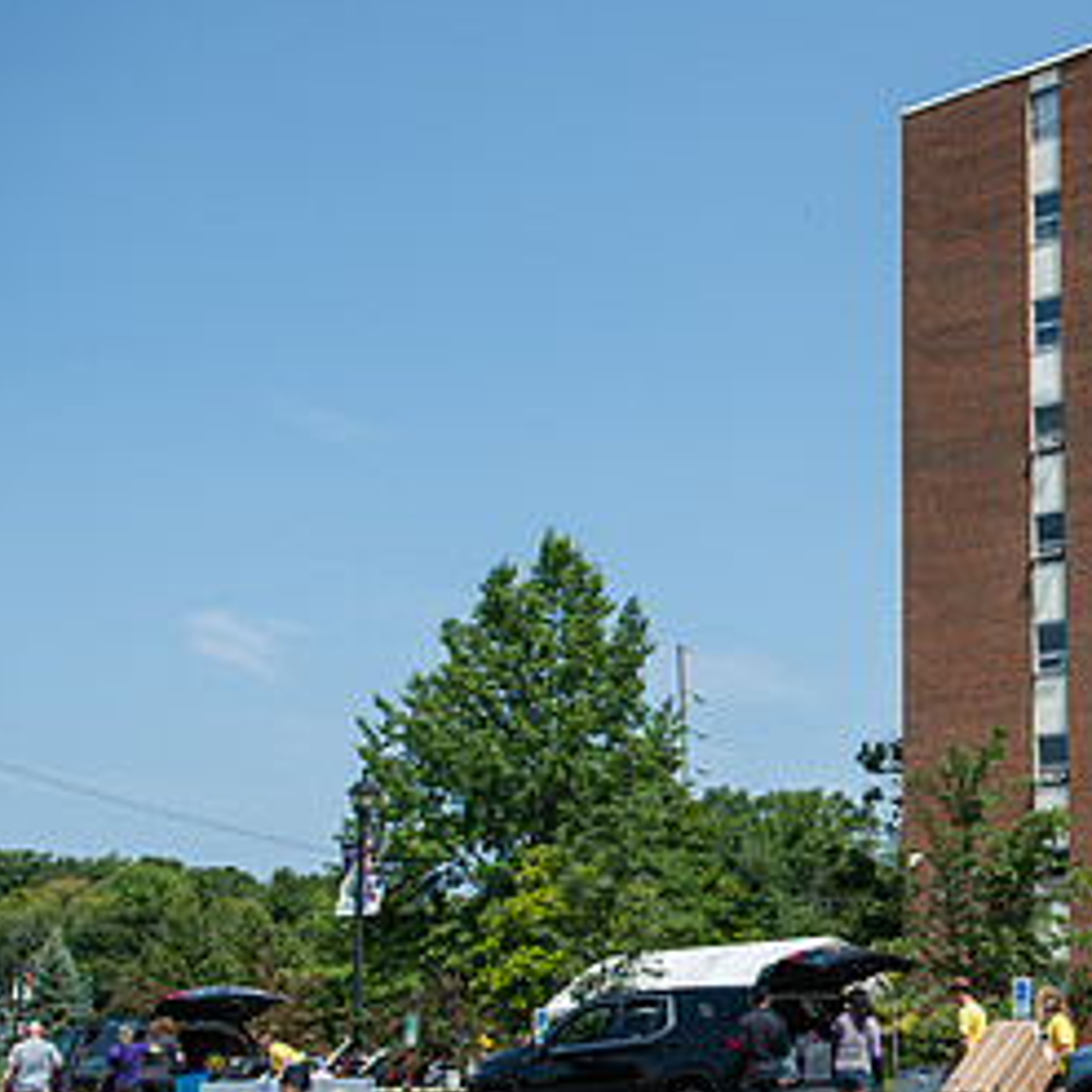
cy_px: 696
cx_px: 1132
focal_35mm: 58
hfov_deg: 27.6
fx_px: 2070
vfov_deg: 29.4
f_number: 4
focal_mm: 29
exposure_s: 1/640
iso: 80
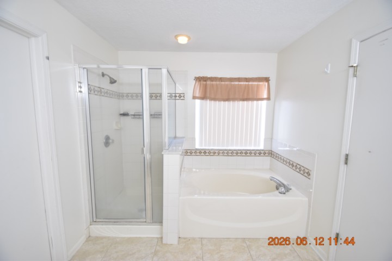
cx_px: 196
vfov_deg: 77.3
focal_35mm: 15
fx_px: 163
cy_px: 130
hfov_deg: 100.4
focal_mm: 10
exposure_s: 1/60
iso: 800
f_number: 3.5
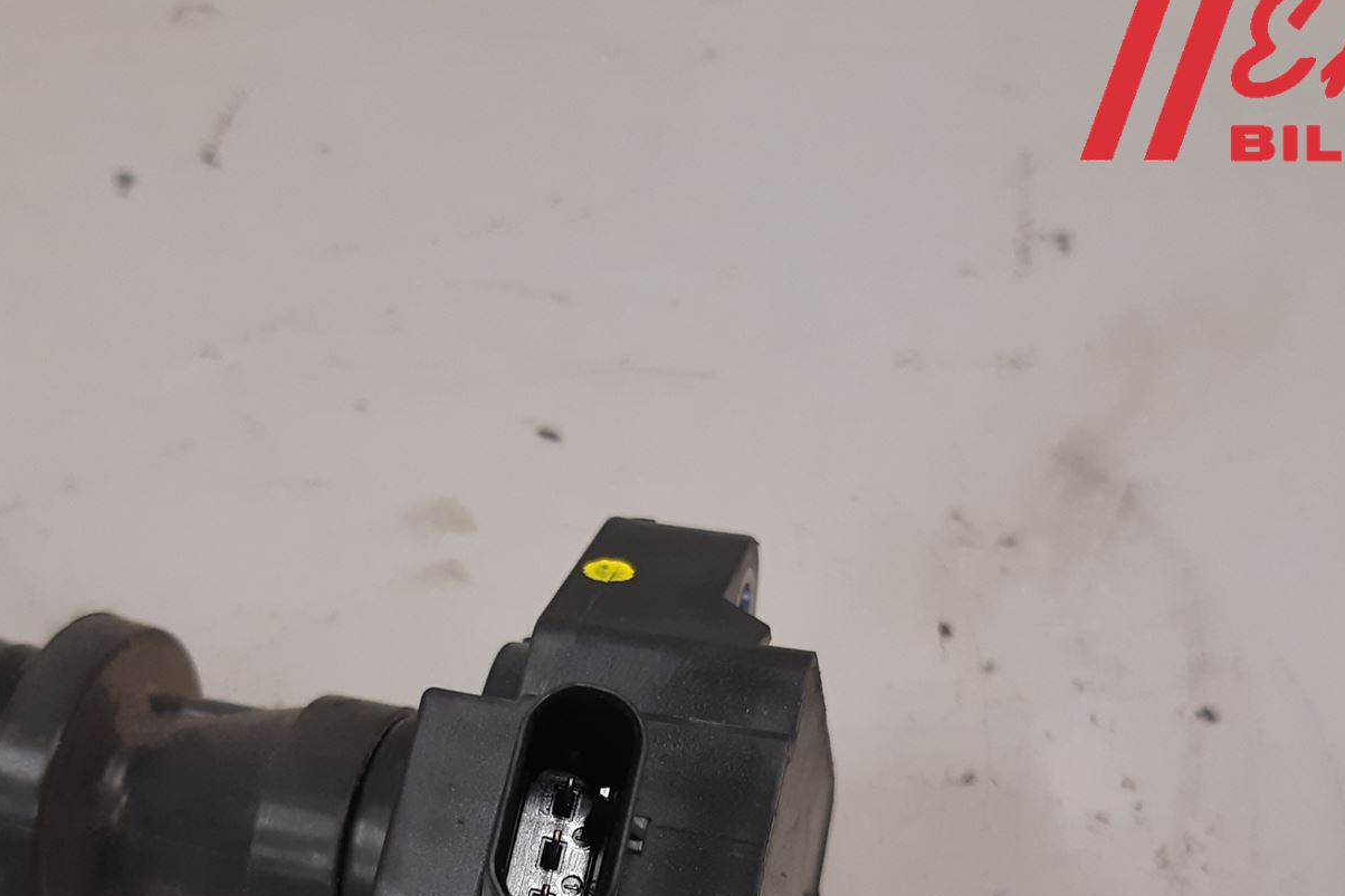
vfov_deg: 28.0
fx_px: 1719
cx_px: 622
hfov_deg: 42.7
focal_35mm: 46
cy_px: 829
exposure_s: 1/50
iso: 125
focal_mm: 3.93
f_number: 1.7
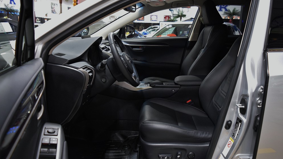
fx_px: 218
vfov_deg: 40.2
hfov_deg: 66.1
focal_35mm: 29
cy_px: 85
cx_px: 142
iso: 3200
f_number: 3.5
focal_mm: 18
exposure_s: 1/60
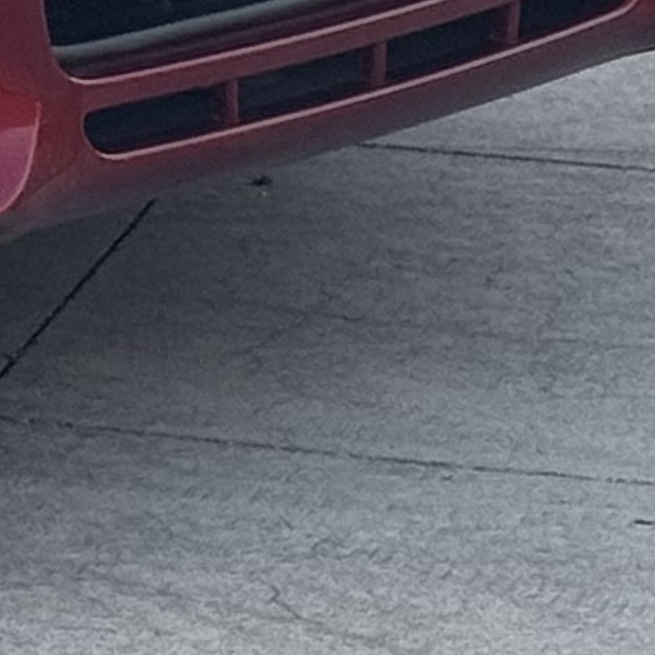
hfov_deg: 4.6
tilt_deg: -5.7
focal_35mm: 360
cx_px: -1697
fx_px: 7707
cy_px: -1231
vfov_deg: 4.7
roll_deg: +0.5
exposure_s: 1/166
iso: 50
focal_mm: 6.76
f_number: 1.78
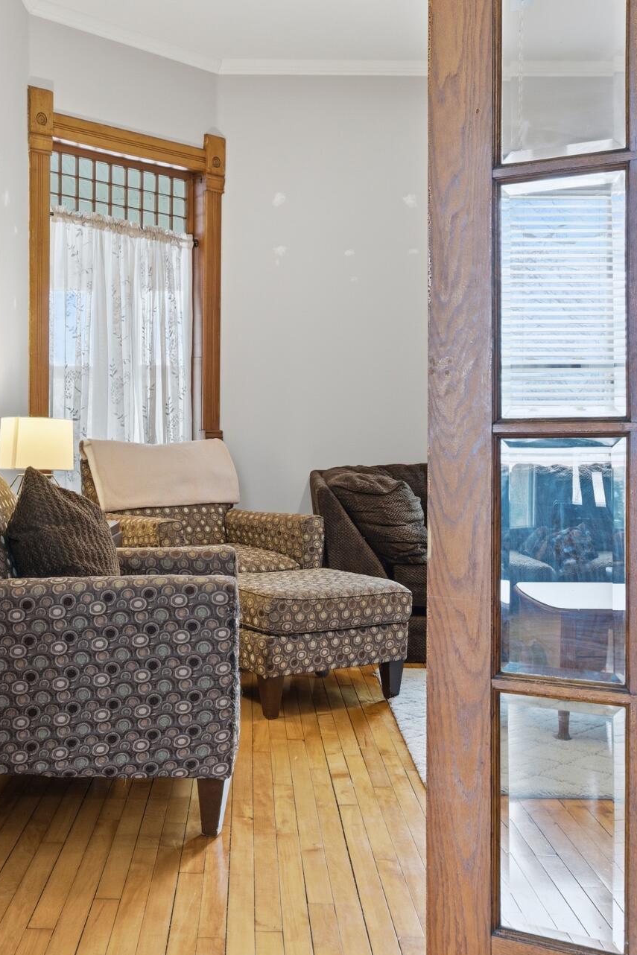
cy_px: 399
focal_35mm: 39
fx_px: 1035
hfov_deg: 34.1
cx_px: 250
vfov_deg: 49.3
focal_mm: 25
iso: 640
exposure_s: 1/160
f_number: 8
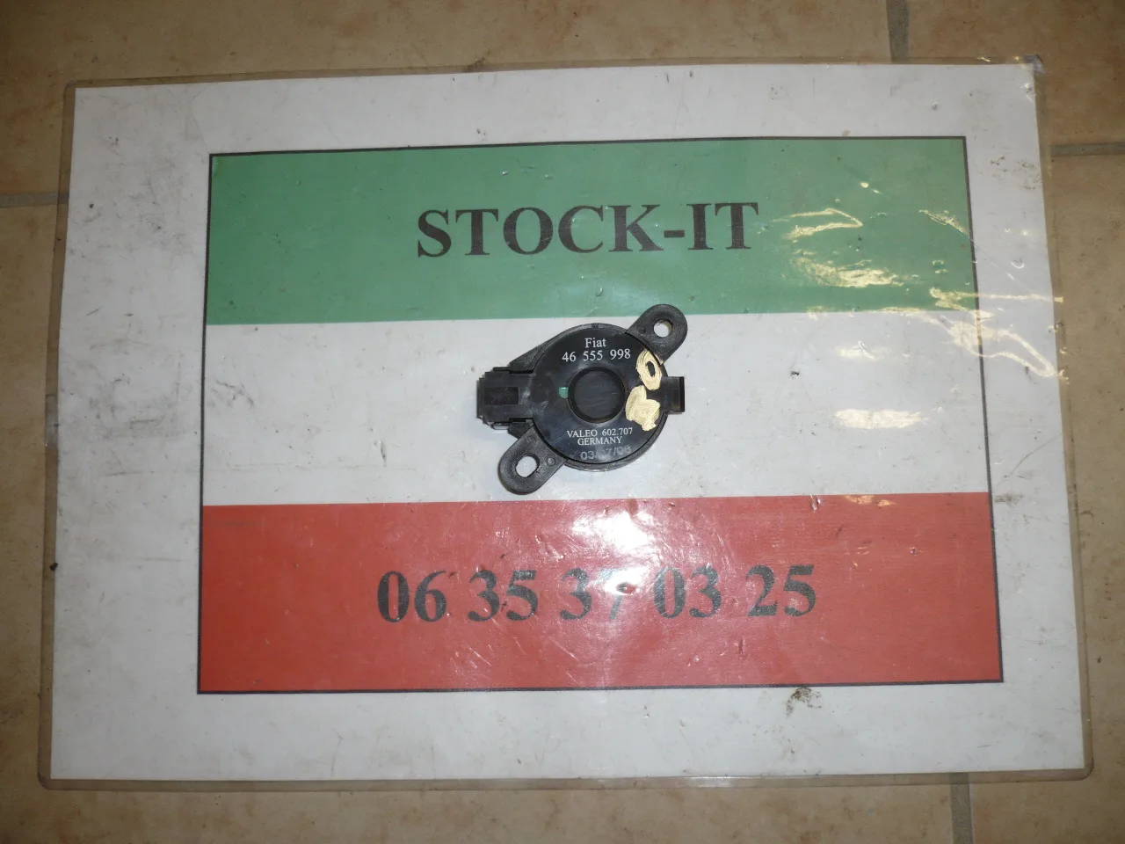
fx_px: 1137
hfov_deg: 52.6
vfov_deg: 40.7
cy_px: 422
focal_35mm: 35
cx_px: 562
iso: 100
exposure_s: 1/30
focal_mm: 5.8
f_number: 2.8
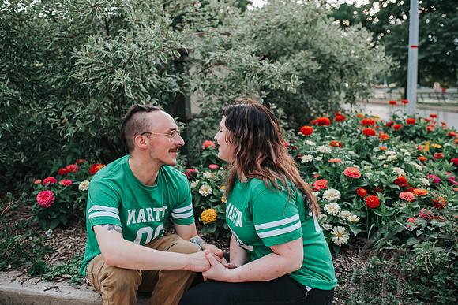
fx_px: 445
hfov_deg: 54.4
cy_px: 152
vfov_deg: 37.9
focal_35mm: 35
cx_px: 229
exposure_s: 1/800
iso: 900
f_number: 3.2
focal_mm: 35
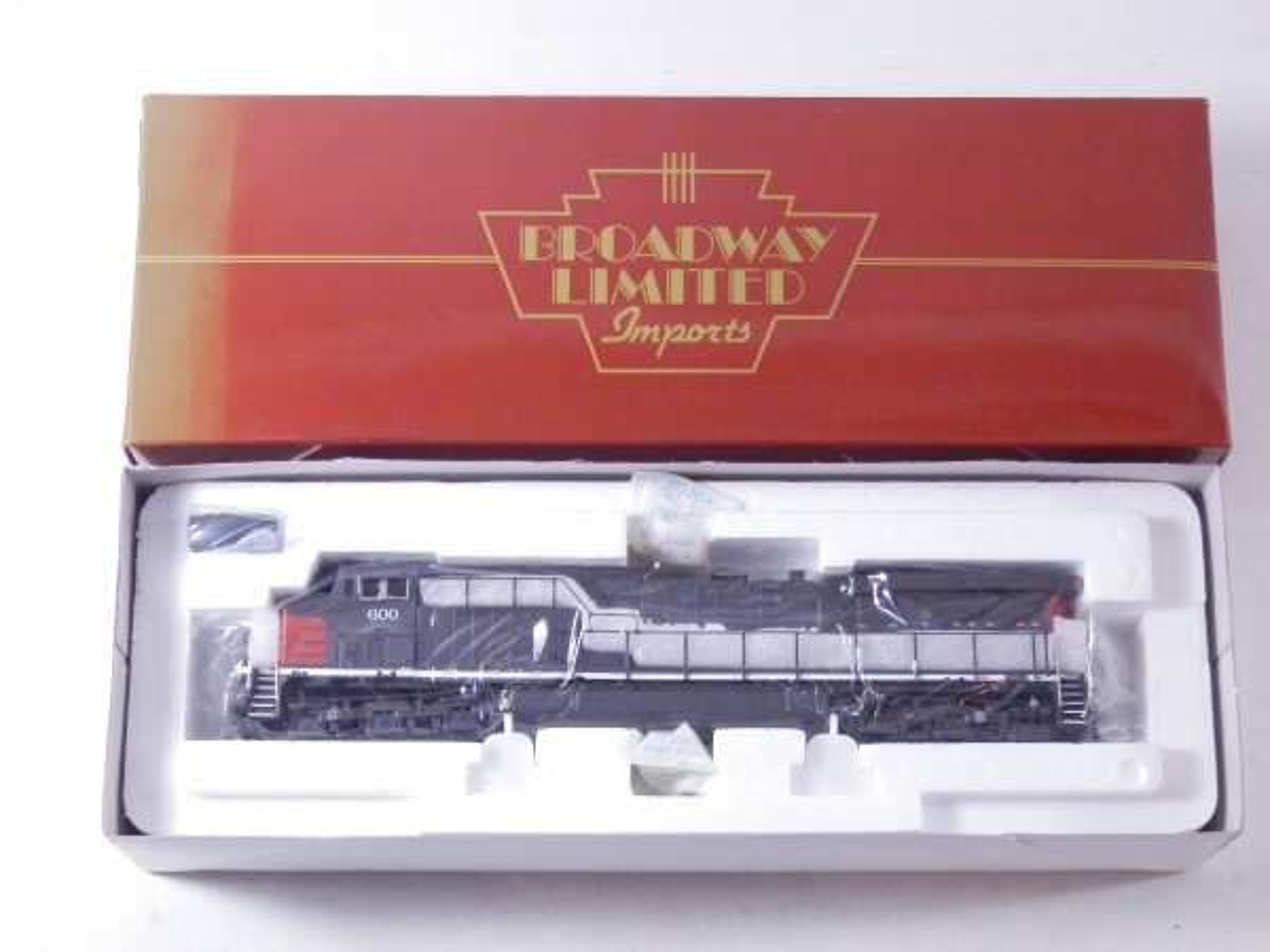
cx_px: 635
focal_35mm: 66
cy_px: 476
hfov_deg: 29.4
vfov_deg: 22.3
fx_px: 2421
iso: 1000
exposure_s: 1/160
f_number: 4.4
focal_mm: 11.9
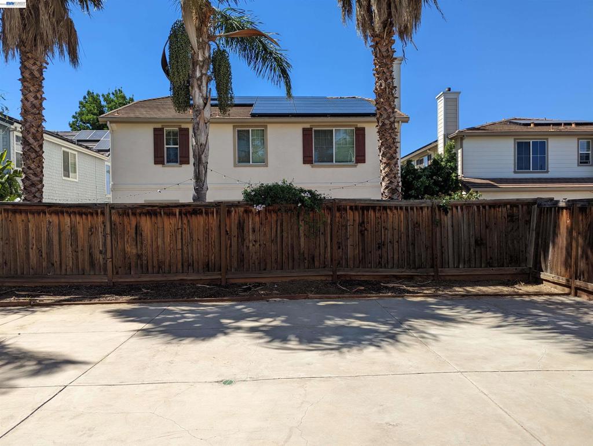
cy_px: 223
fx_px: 412
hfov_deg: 71.5
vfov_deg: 56.9
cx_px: 296
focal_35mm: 24
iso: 44
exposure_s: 1/1595
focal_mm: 6.81
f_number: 1.85
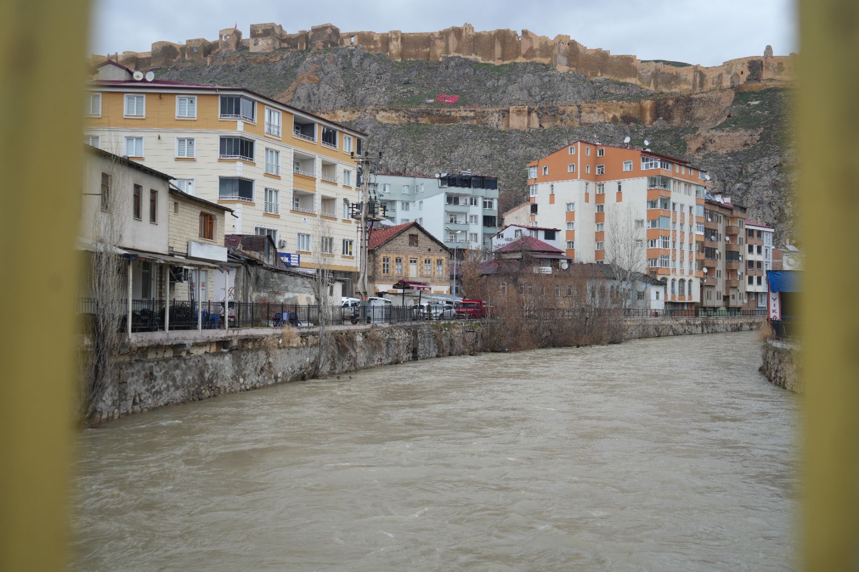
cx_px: 430
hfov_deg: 54.4
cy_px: 286
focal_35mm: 35
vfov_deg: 37.8
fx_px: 835
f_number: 4
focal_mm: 35
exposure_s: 1/160
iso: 100
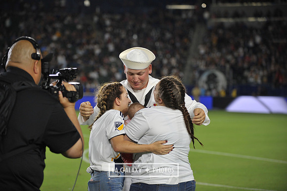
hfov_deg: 20.8
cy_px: 96
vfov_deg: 13.9
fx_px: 781
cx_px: 144
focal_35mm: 98
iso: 1250
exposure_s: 1/1000
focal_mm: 98
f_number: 2.8
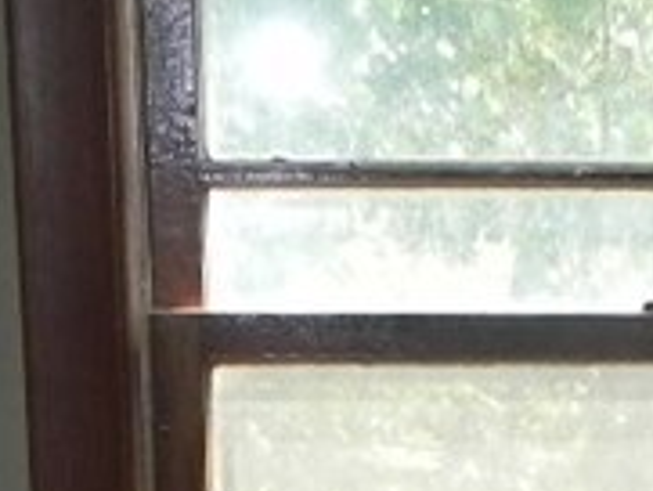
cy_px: 1065
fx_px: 3096
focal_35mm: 164
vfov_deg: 8.5
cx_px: 574
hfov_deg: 12.0
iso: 160
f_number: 4
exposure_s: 1/95
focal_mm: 5.2
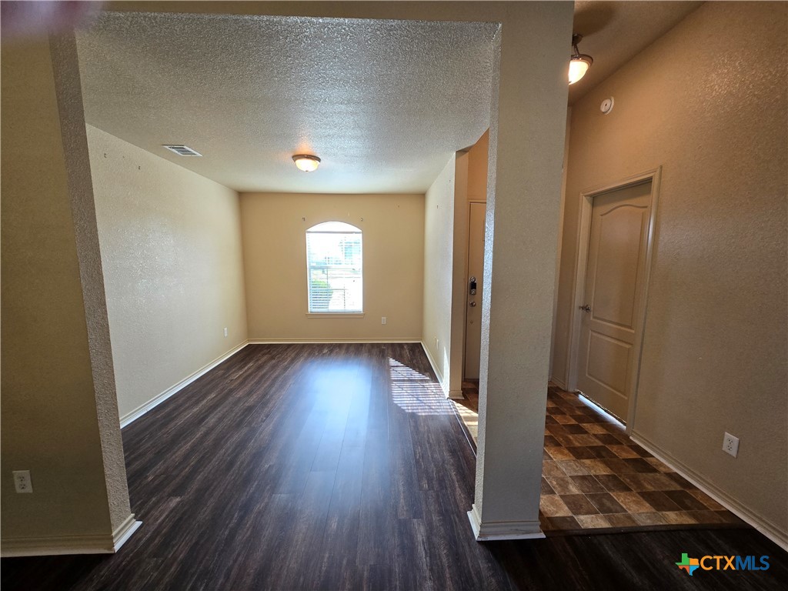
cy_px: 296
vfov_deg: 89.9
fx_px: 296
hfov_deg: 106.2
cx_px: 394
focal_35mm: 13
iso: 100
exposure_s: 1/60
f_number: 2.2
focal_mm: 2.2
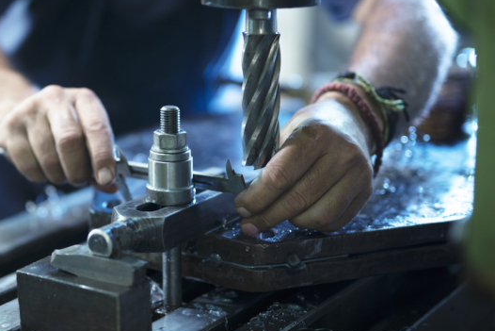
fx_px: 1004
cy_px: 141
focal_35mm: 73
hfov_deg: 27.6
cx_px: 179
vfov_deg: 18.7
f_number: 1.4
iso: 500
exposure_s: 1/125
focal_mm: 50
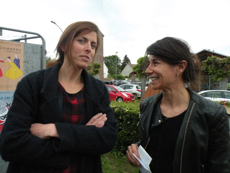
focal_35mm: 27
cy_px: 86
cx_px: 115
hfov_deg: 65.3
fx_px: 179
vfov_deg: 51.4
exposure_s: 1/60
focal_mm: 4.7
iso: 400
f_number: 4
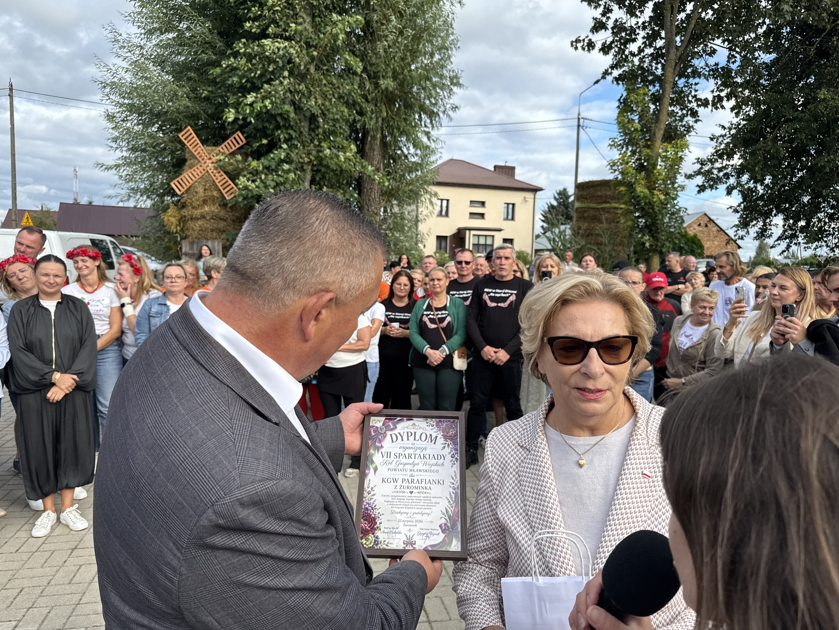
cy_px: 315
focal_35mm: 24
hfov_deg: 71.6
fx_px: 582
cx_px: 420
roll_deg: -0.4
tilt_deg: -1.8
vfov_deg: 56.8
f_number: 1.78
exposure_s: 1/1721
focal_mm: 6.76
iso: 80
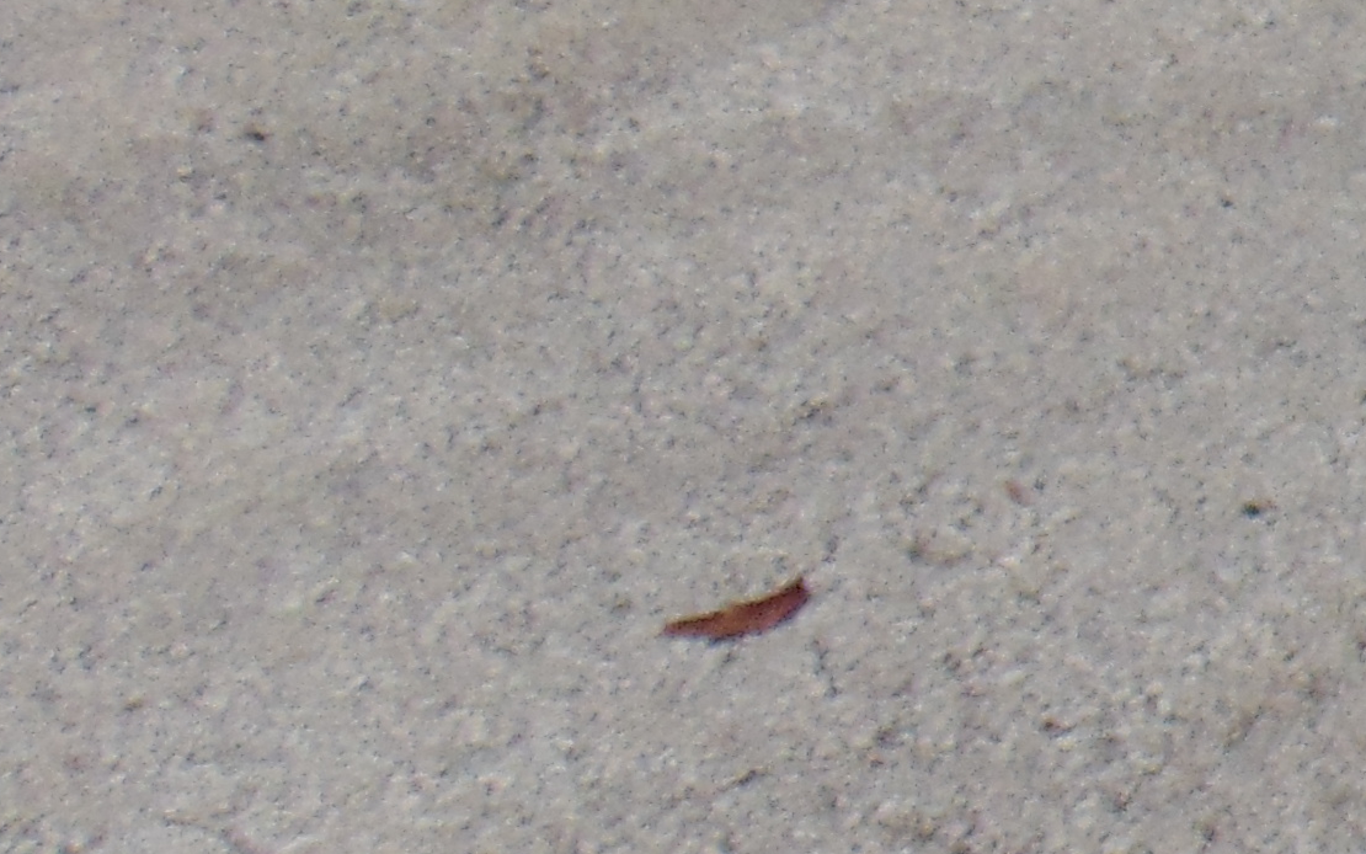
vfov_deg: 10.6
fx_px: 4579
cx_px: 2620
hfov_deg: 14.5
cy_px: 293
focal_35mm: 123
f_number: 7.7
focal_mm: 4.5
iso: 80
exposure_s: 1/400
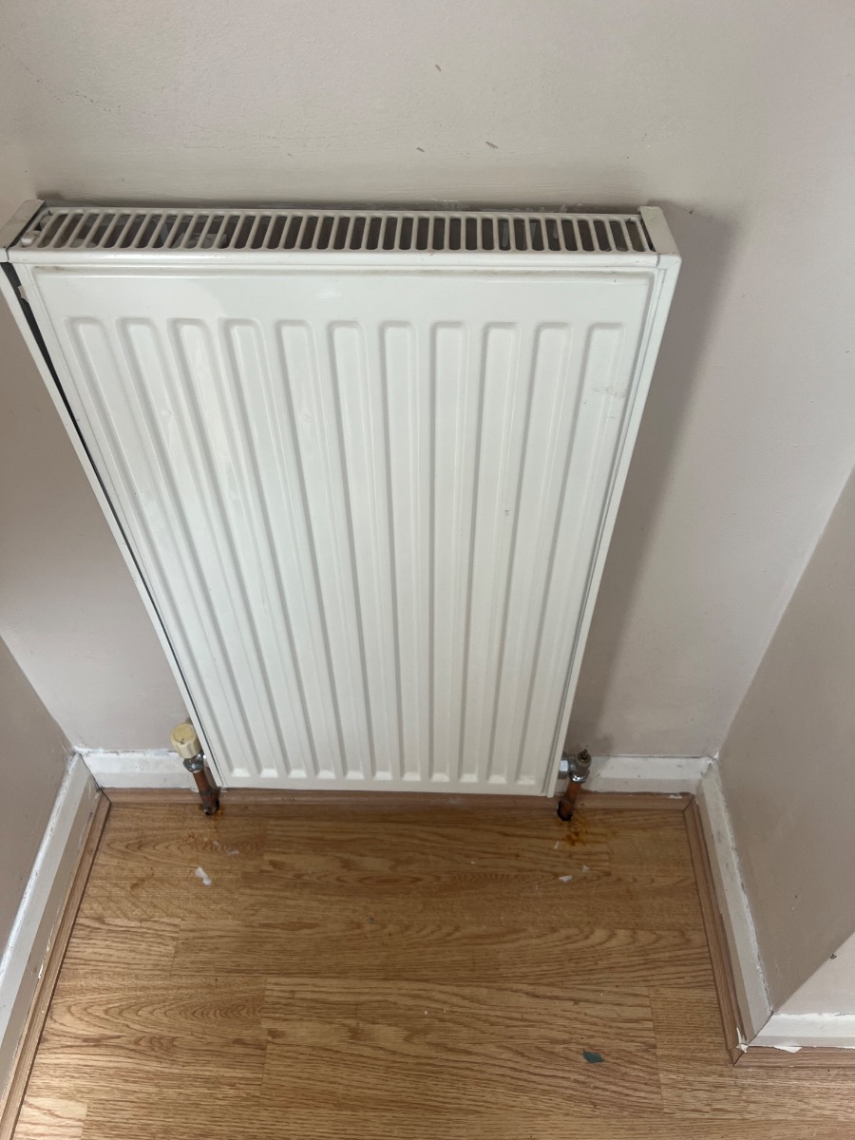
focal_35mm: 26
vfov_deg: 67.3
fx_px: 856
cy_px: 570
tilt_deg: -49.0
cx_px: 428
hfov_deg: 53.1
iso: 100
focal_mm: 5.7
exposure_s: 1/121
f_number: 1.5
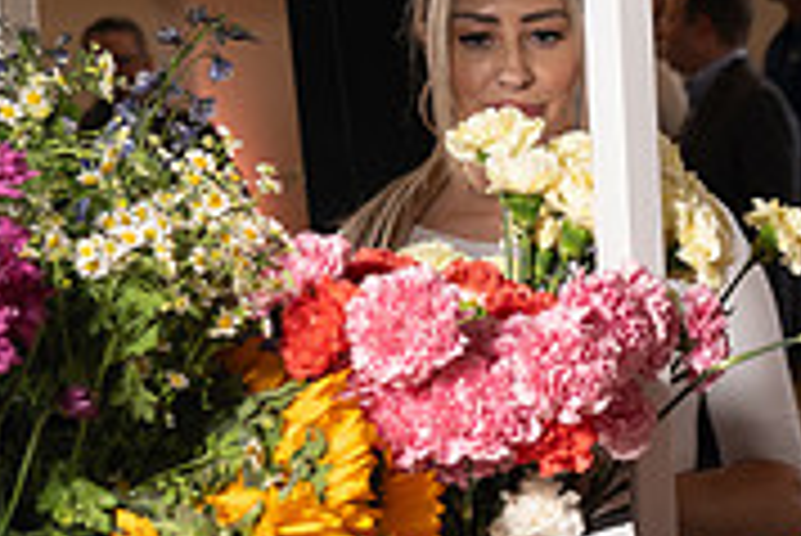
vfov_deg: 10.8
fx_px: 2828
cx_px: 972
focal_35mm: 127
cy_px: 381
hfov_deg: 15.5
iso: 1250
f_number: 4
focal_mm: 39
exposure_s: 1/125
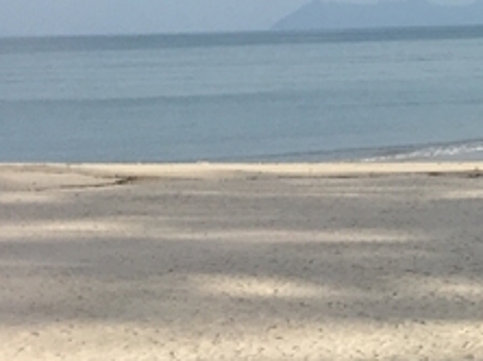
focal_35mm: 134
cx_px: 1112
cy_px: -341
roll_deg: +0.8
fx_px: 1868
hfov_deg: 12.2
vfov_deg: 10.3
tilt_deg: +11.5
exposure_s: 1/1972
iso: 25
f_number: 2.2
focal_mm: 4.15
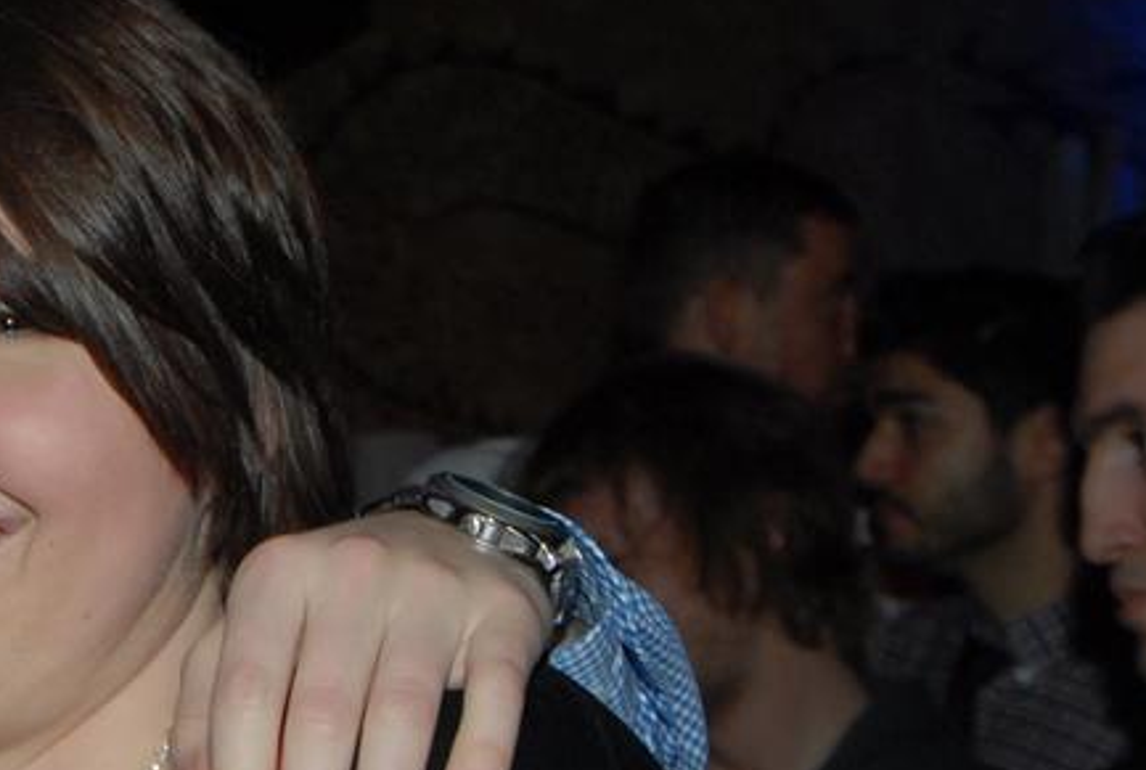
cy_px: 365
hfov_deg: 17.7
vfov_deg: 12.4
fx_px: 3542
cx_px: -148
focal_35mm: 111
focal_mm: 28
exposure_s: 1/5
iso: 400
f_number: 5.6
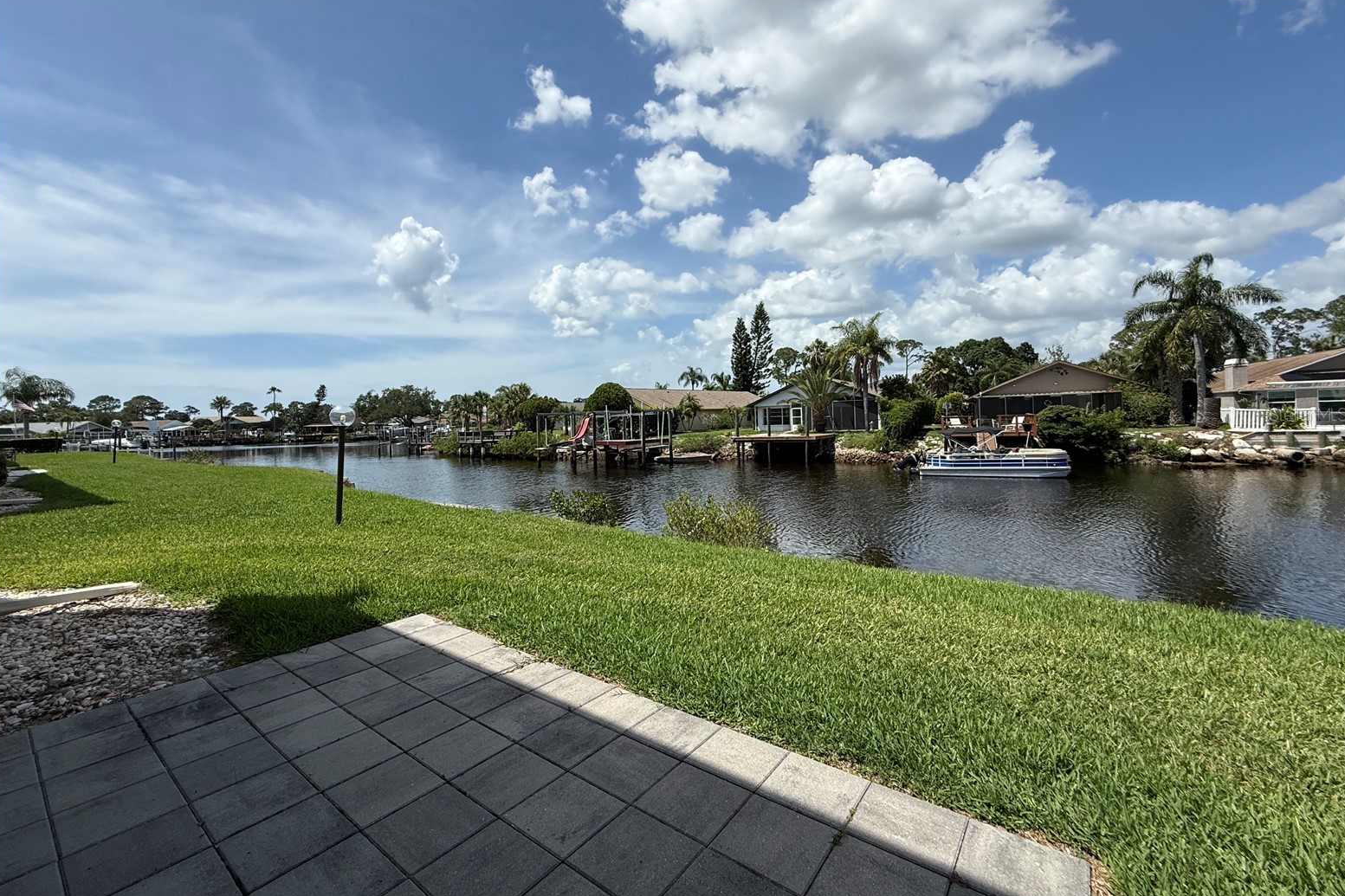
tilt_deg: +0.6
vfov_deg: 77.2
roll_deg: +1.3
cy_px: 414
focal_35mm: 15
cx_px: 658
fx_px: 560
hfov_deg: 100.4
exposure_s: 1/3460
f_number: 2.2
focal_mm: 2.22
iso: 50
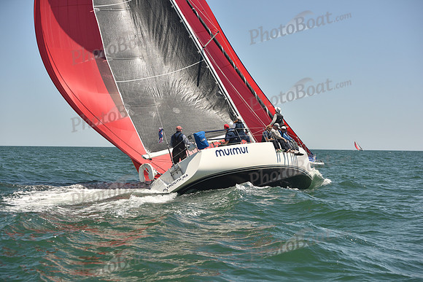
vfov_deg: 19.5
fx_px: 823
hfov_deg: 28.8
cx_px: 212
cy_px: 141
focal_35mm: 70
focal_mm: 70
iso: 250
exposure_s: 1/800
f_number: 5.6
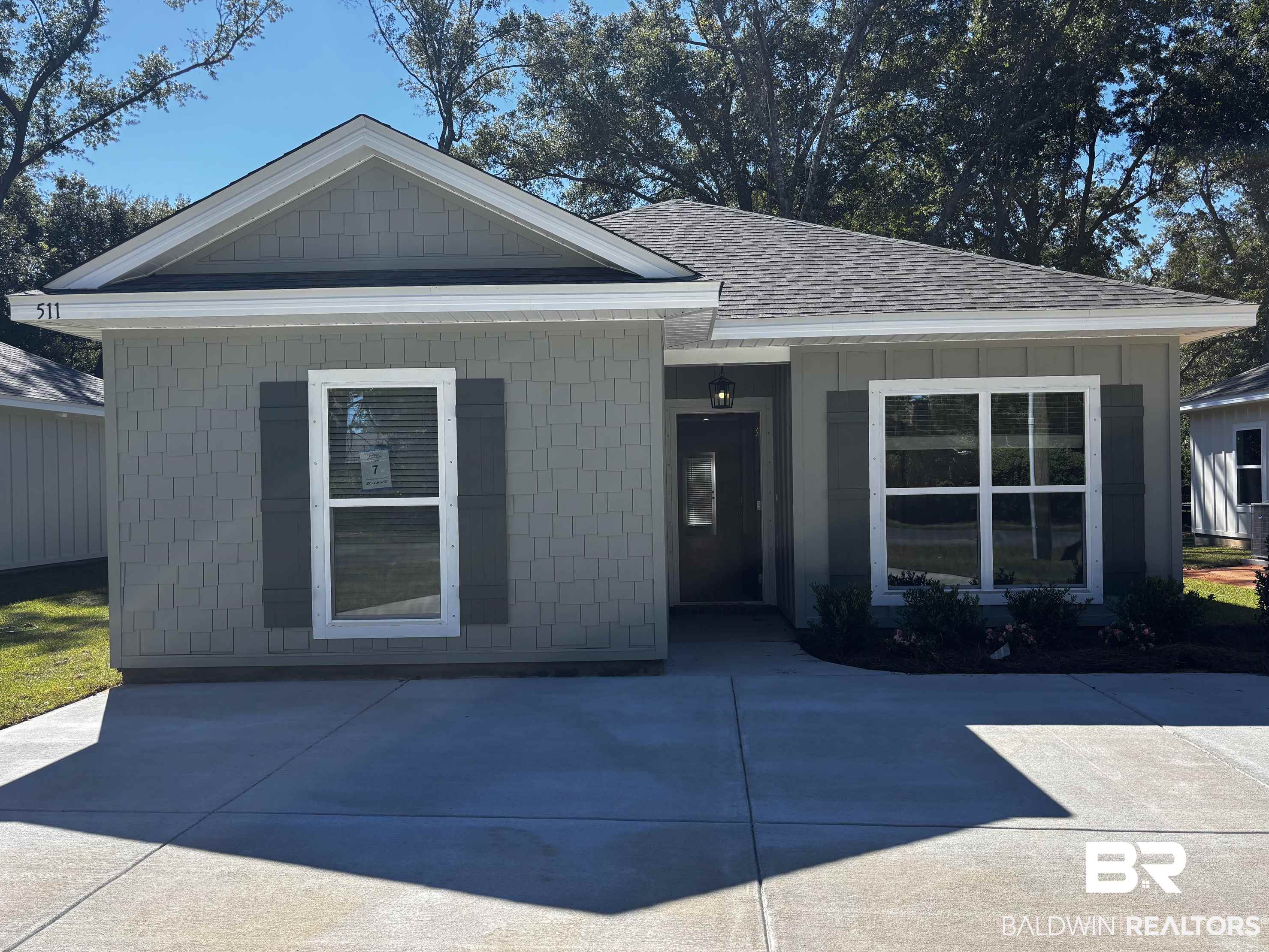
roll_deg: +0.8
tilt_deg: -0.1
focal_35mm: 27
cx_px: 641
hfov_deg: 65.3
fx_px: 990
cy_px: 491
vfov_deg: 51.4
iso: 50
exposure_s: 1/1751
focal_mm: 5.96
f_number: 1.6
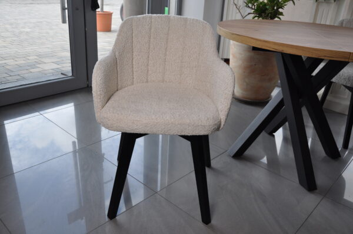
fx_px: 309
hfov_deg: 59.5
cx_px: 176
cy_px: 117
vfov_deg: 41.6
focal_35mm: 32
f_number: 5.6
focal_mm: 21
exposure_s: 1/125
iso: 320
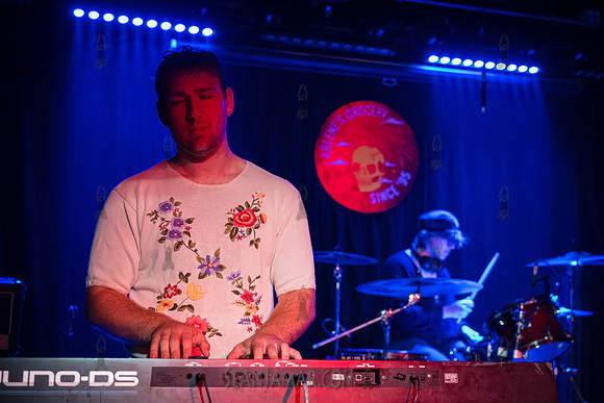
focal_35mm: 49
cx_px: 302
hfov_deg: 40.3
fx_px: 822
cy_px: 202
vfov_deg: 27.5
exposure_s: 1/320
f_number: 3.2
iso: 16000
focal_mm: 47
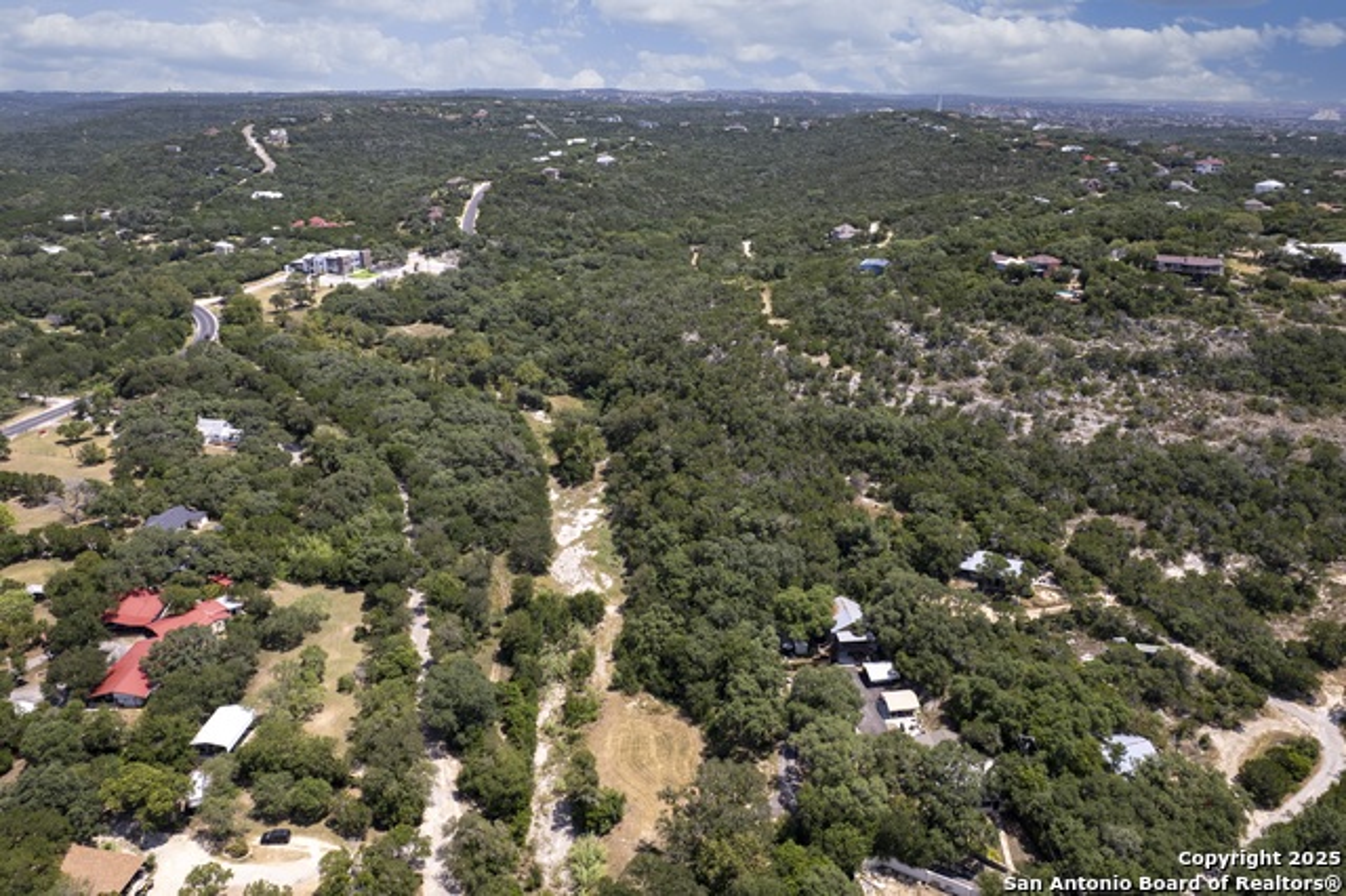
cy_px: 448
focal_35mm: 22
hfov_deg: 78.6
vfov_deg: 57.2
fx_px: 822
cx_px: 673
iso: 100
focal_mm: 8.38
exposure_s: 1/400
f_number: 2.8
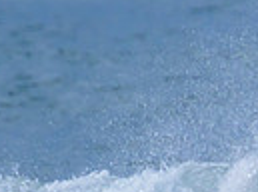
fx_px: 35401
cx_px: 326
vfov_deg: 0.3
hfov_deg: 0.4
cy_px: 307
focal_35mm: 4763
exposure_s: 1/2000
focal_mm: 800
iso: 900
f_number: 11
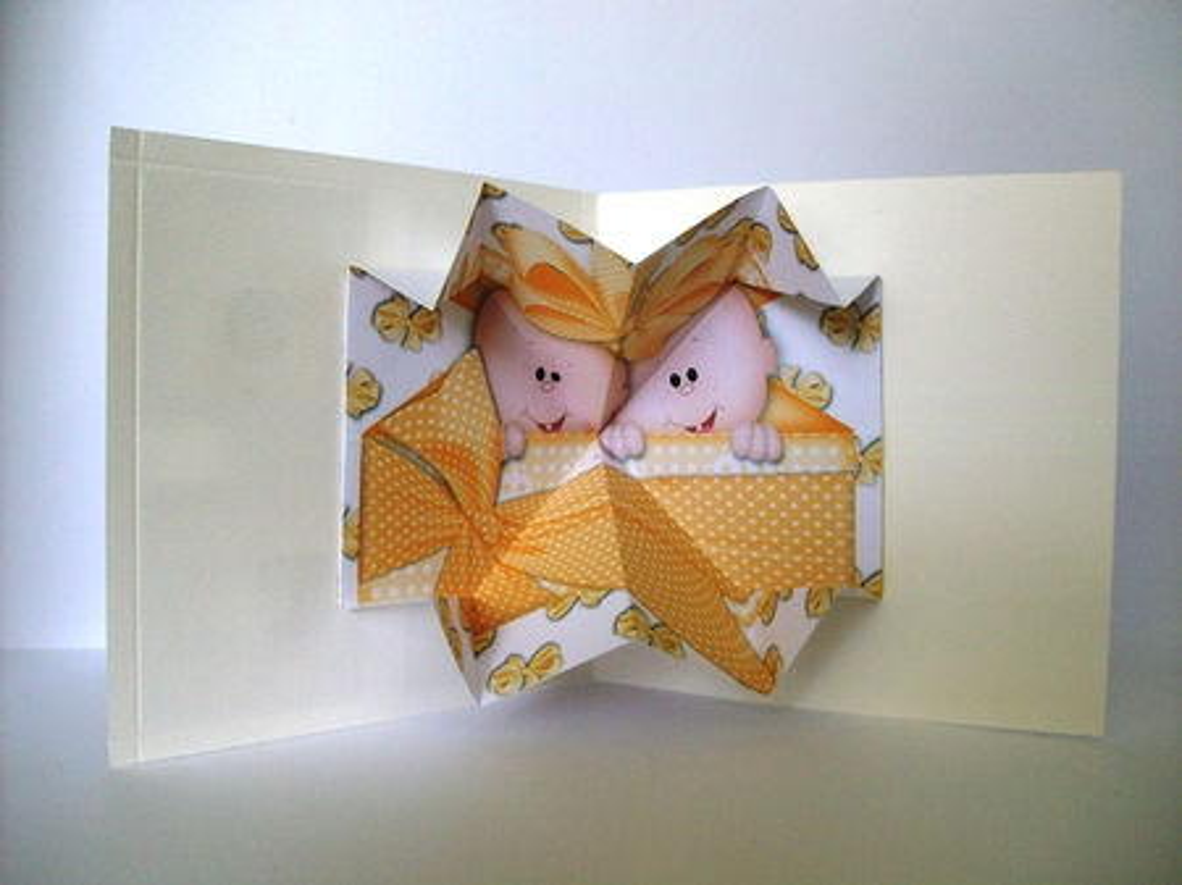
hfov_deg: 54.0
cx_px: 591
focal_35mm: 34
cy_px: 442
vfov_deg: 41.8
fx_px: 1160
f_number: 2.8
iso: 95
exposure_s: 1/60
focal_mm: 5.7
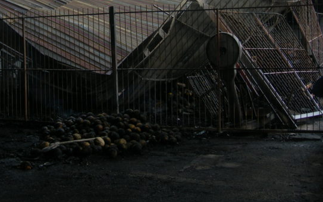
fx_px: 502
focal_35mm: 57
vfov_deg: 22.5
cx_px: 120
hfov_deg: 35.5
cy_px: 46
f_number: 2.8
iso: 50
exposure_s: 1/254
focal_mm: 7.8
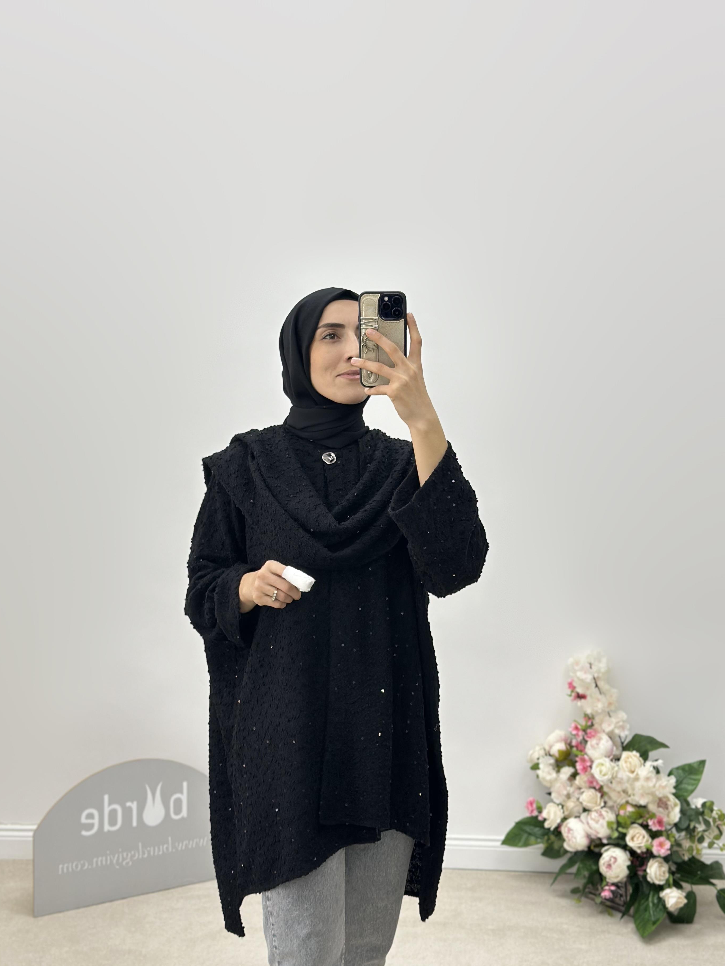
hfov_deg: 27.5
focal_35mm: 53
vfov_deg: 36.1
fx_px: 1480
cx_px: 330
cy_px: 523
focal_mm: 6.86
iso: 64
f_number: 1.78
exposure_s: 1/176
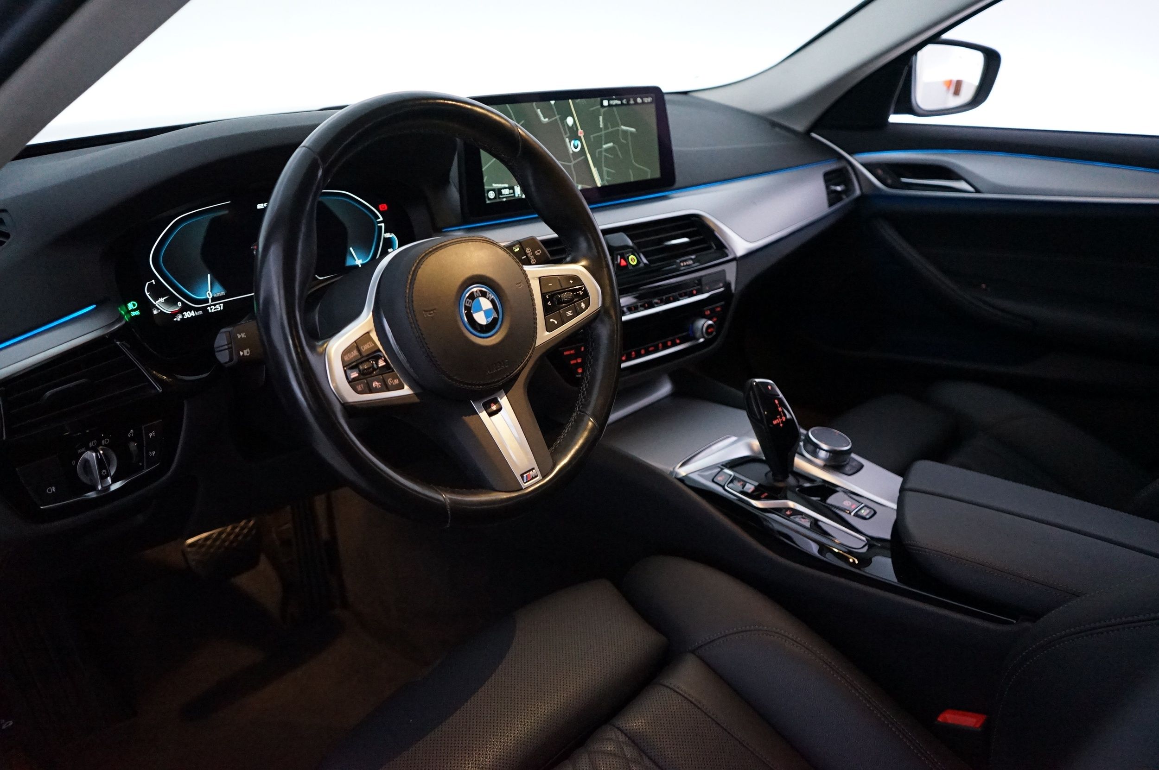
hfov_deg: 65.5
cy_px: 385
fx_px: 901
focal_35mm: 28
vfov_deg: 46.3
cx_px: 580
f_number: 3.5
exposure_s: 1/100
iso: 6400
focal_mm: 28
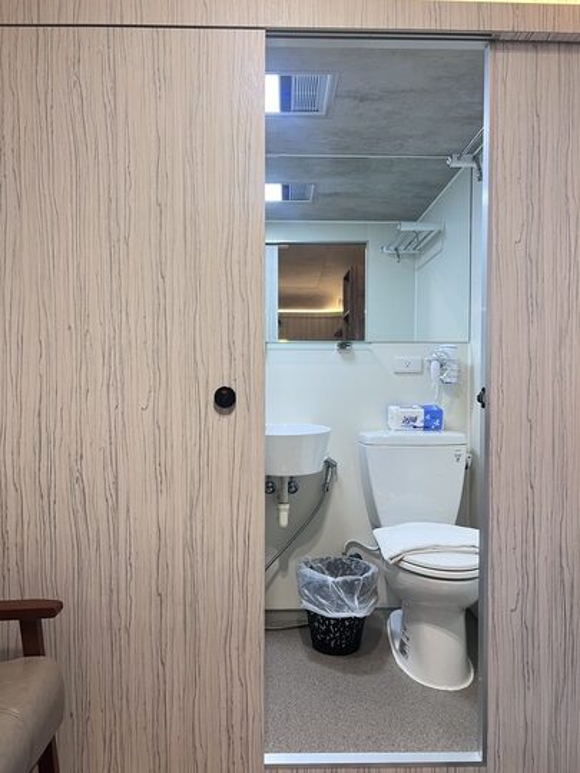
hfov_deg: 53.1
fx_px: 581
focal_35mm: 26
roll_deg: -1.0
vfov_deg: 67.3
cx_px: 290
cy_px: 386
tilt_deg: -1.1
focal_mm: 5.7
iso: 100
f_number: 1.5
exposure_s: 1/60
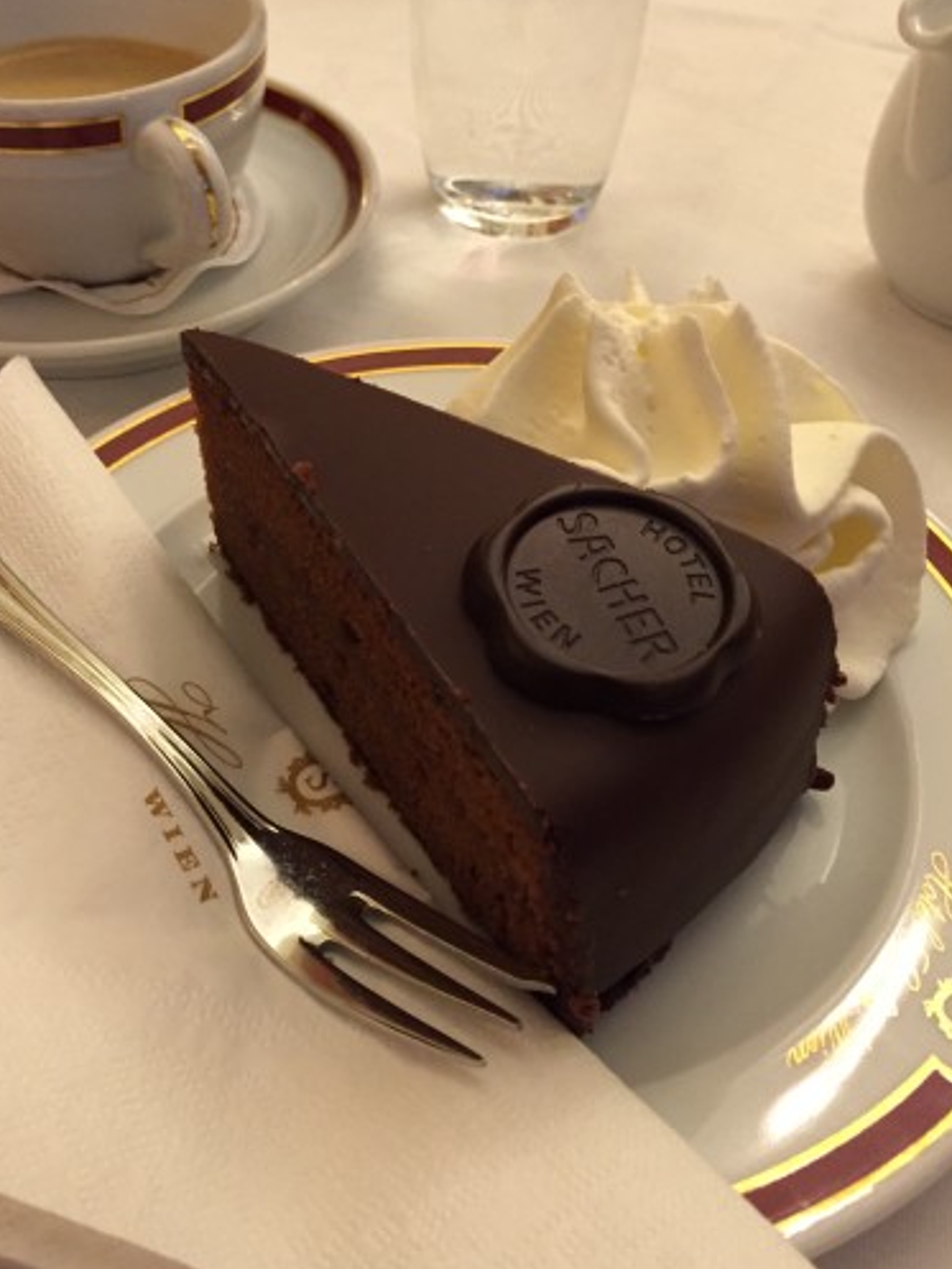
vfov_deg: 52.4
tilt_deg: -44.8
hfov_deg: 40.6
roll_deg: -1.3
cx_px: 393
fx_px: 1283
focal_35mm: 35
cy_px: 546
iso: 250
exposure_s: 1/25
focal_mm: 4.15
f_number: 2.2
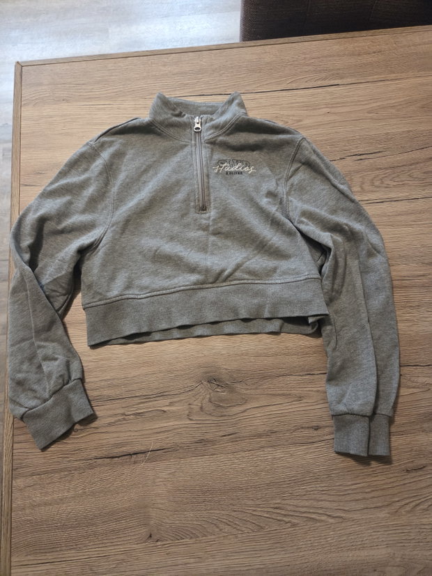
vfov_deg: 73.9
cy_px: 288
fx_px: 383
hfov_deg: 58.9
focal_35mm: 23
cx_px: 216
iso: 1600
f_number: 1.8
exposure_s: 1/100
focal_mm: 5.4
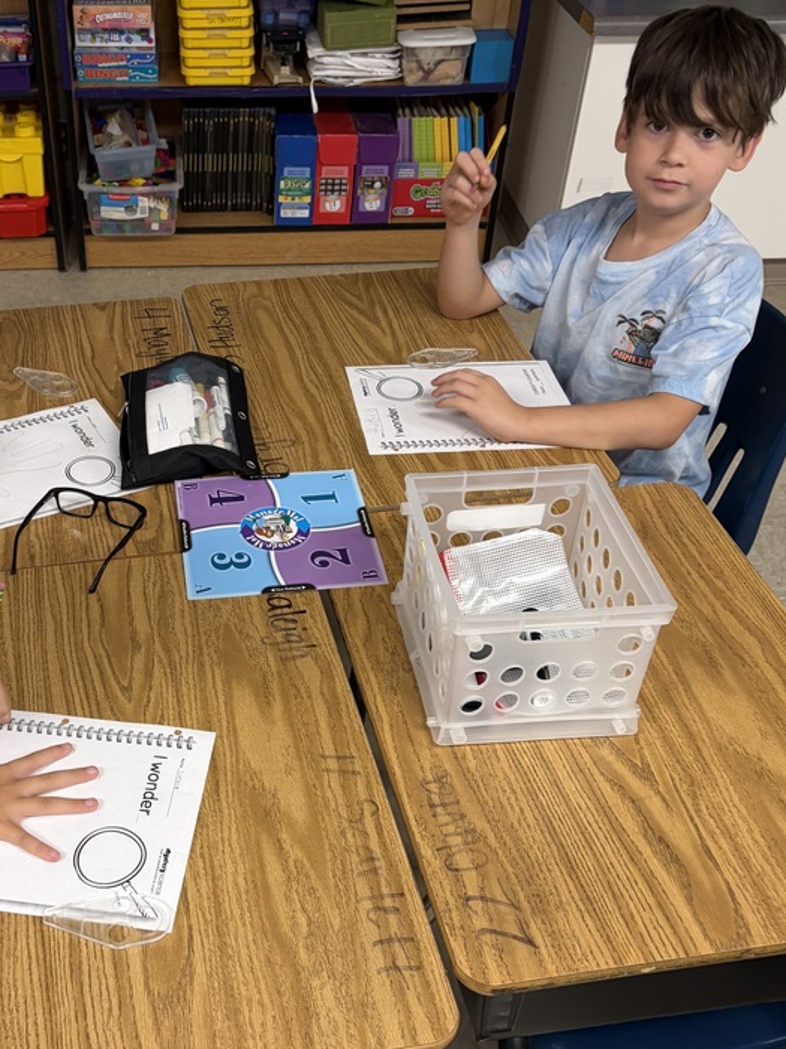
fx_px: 1152
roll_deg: +2.6
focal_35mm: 38
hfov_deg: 37.2
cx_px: 249
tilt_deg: -41.8
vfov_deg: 48.7
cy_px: 629
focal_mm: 5.96
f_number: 1.6
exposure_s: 1/60
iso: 125
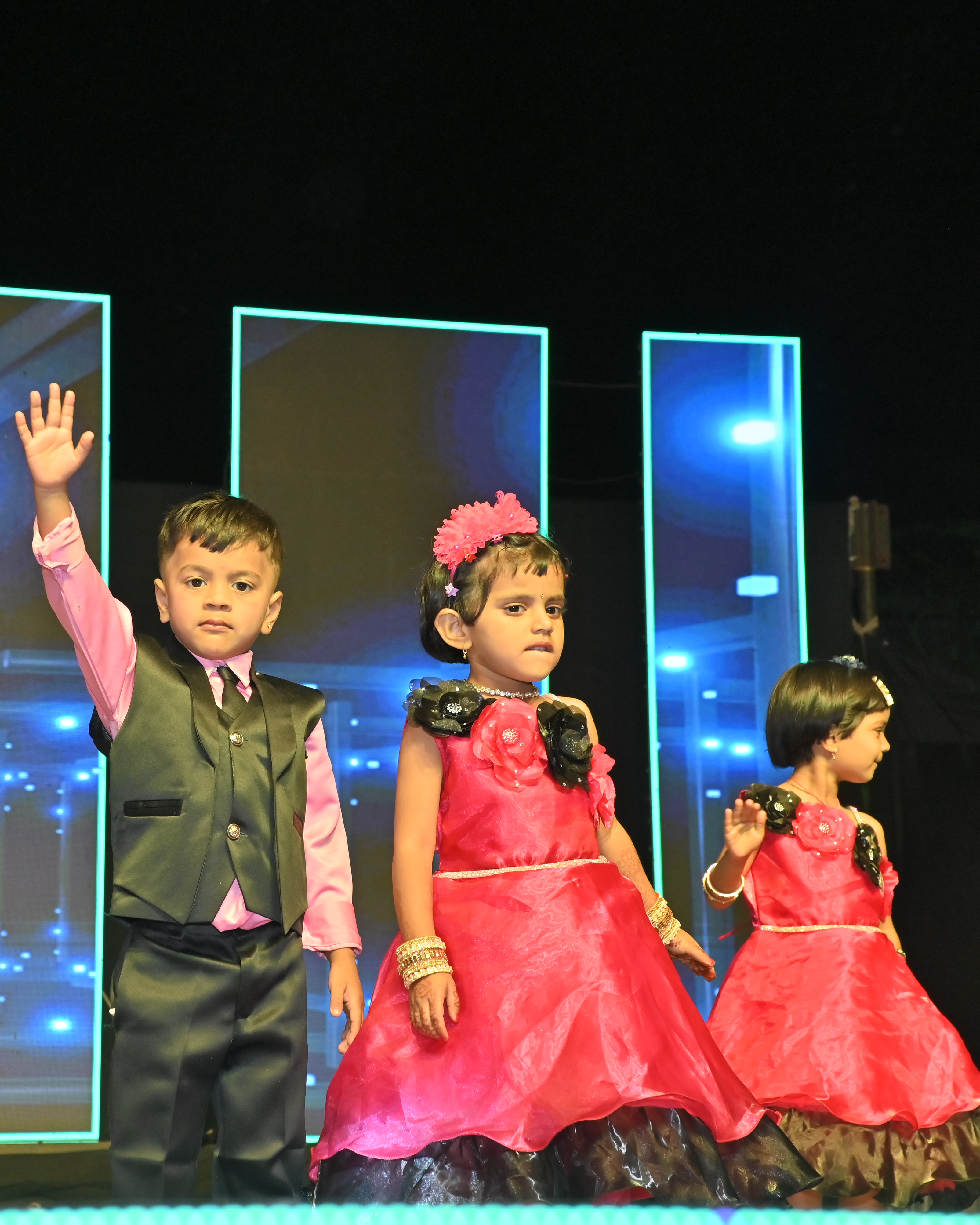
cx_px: 260
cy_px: 613
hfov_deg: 35.8
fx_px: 1486
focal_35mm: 41
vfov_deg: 44.8
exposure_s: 1/125
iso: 800
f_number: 7.1
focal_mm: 29
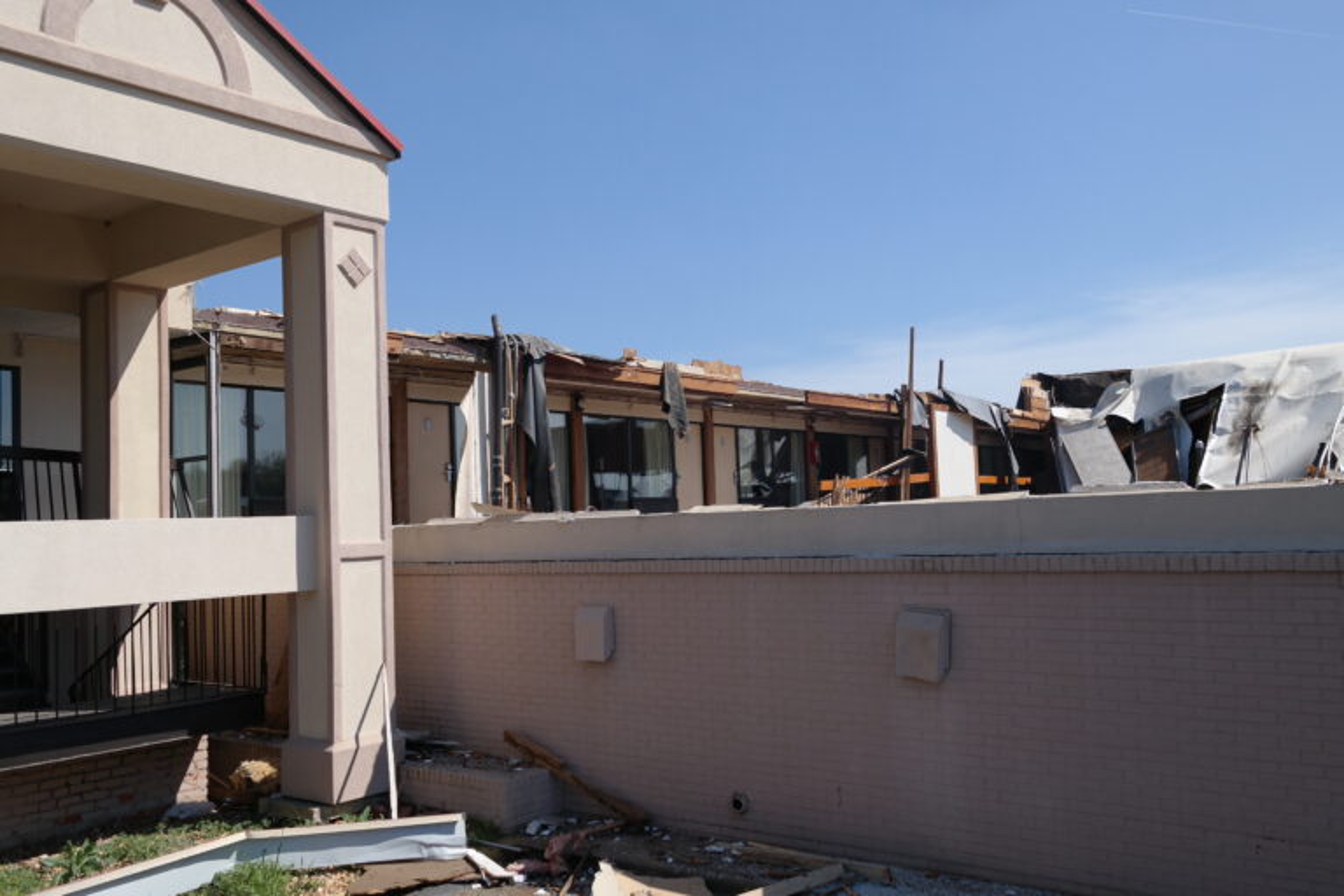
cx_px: 672
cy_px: 448
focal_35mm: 30
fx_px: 1120
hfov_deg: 61.9
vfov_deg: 43.6
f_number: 6.3
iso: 100
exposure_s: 1/320
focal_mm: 20
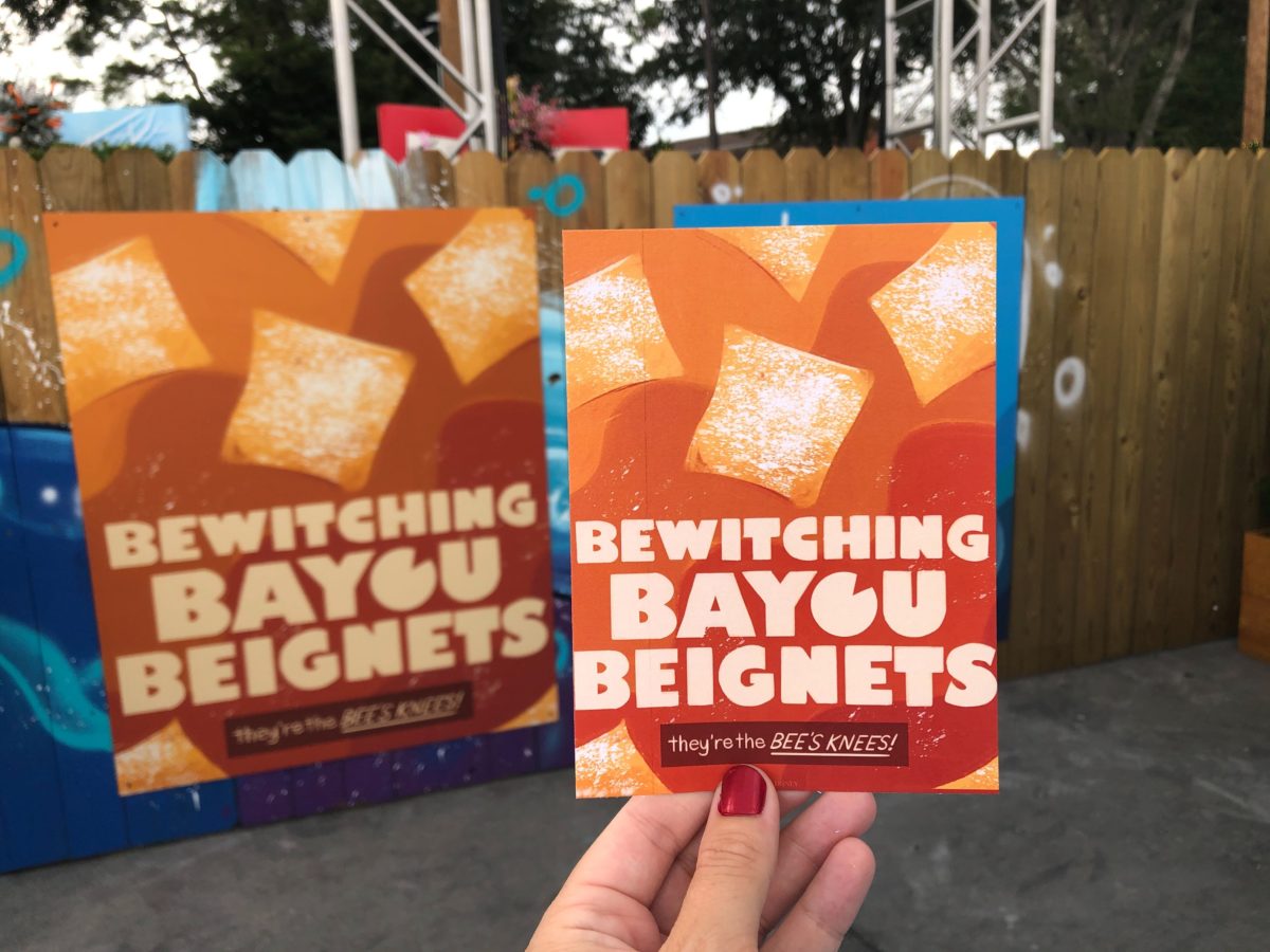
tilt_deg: -13.4
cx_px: 635
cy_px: 476
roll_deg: +1.4
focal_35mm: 28
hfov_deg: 63.4
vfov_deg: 49.7
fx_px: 1027
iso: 20
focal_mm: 3.99
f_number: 1.8
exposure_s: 1/475
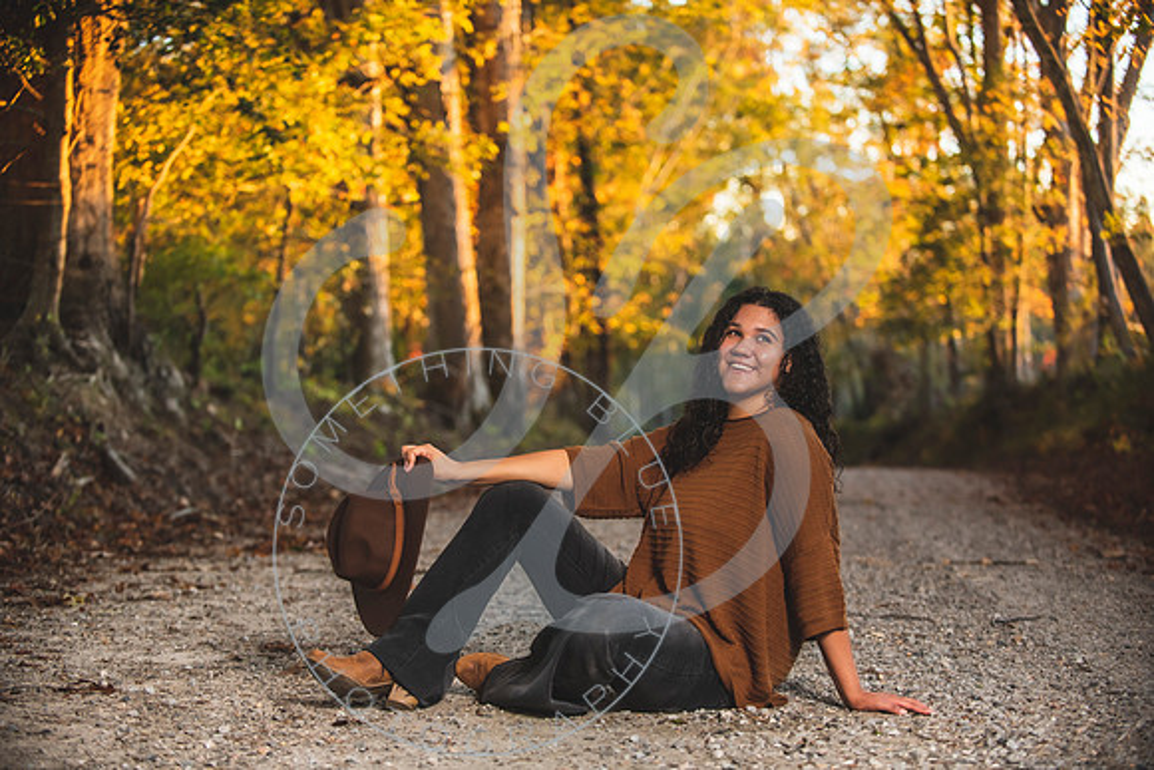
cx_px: 577
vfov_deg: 19.5
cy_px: 385
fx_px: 2244
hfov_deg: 28.8
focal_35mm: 70
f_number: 2.8
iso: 400
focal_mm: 70
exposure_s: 1/320
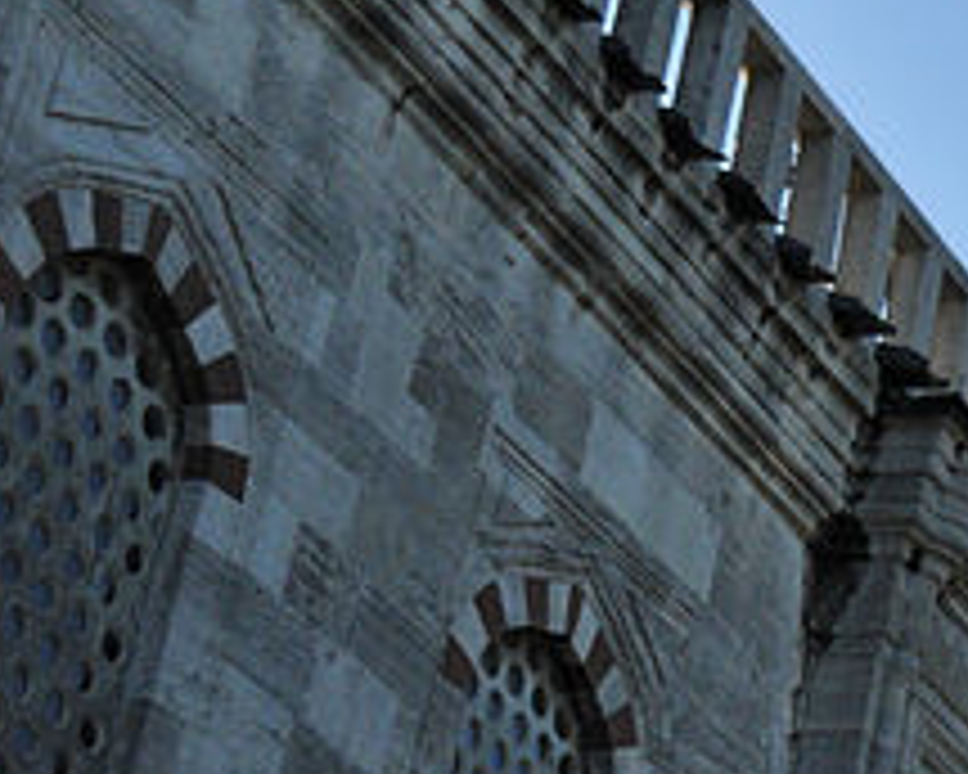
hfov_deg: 10.9
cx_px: 1995
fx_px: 4554
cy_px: 740
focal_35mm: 159
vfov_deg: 9.7
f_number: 7.1
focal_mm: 27
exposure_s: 1/2000
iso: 500
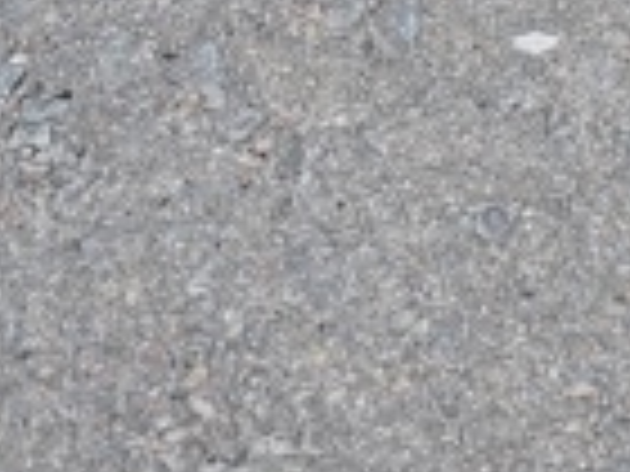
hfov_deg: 17.6
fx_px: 1911
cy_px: -463
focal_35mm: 105
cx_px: 814
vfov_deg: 12.5
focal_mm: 6.3
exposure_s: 1/180
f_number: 1.7
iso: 40
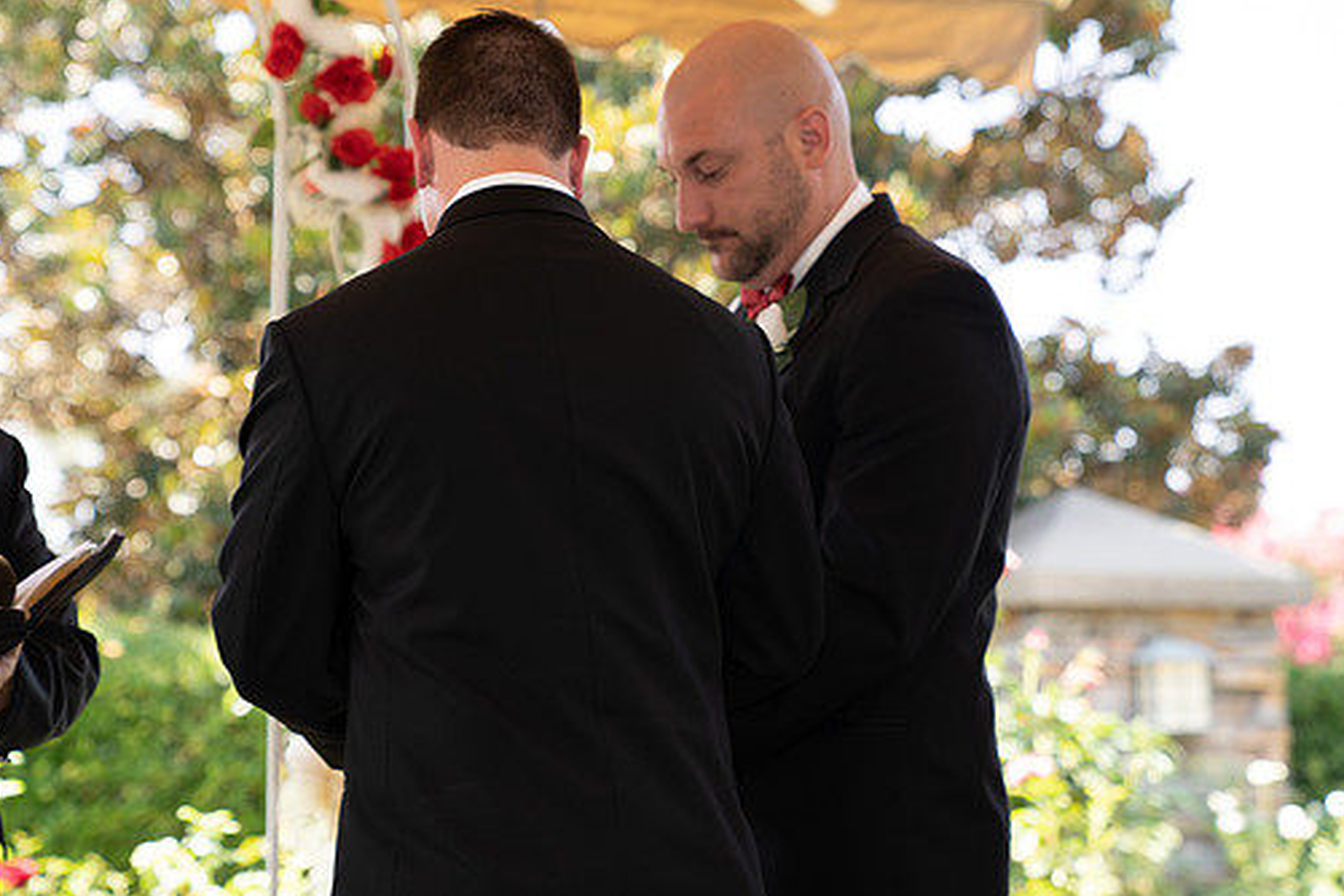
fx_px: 3024
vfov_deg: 16.8
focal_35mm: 81
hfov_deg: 25.0
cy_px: 382
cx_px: 590
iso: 200
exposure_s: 1/250
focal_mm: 70
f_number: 3.2
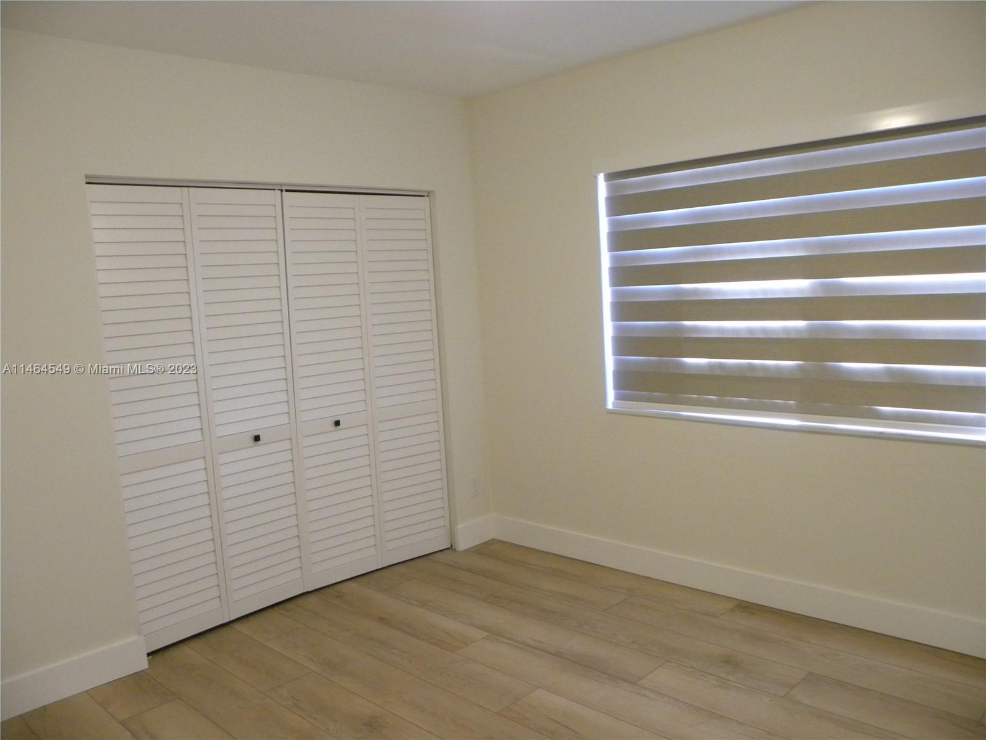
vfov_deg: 48.2
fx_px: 826
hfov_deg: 61.7
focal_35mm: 29
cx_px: 493
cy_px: 370
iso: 400
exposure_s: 1/49.6
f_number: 2.8
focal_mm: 5.2
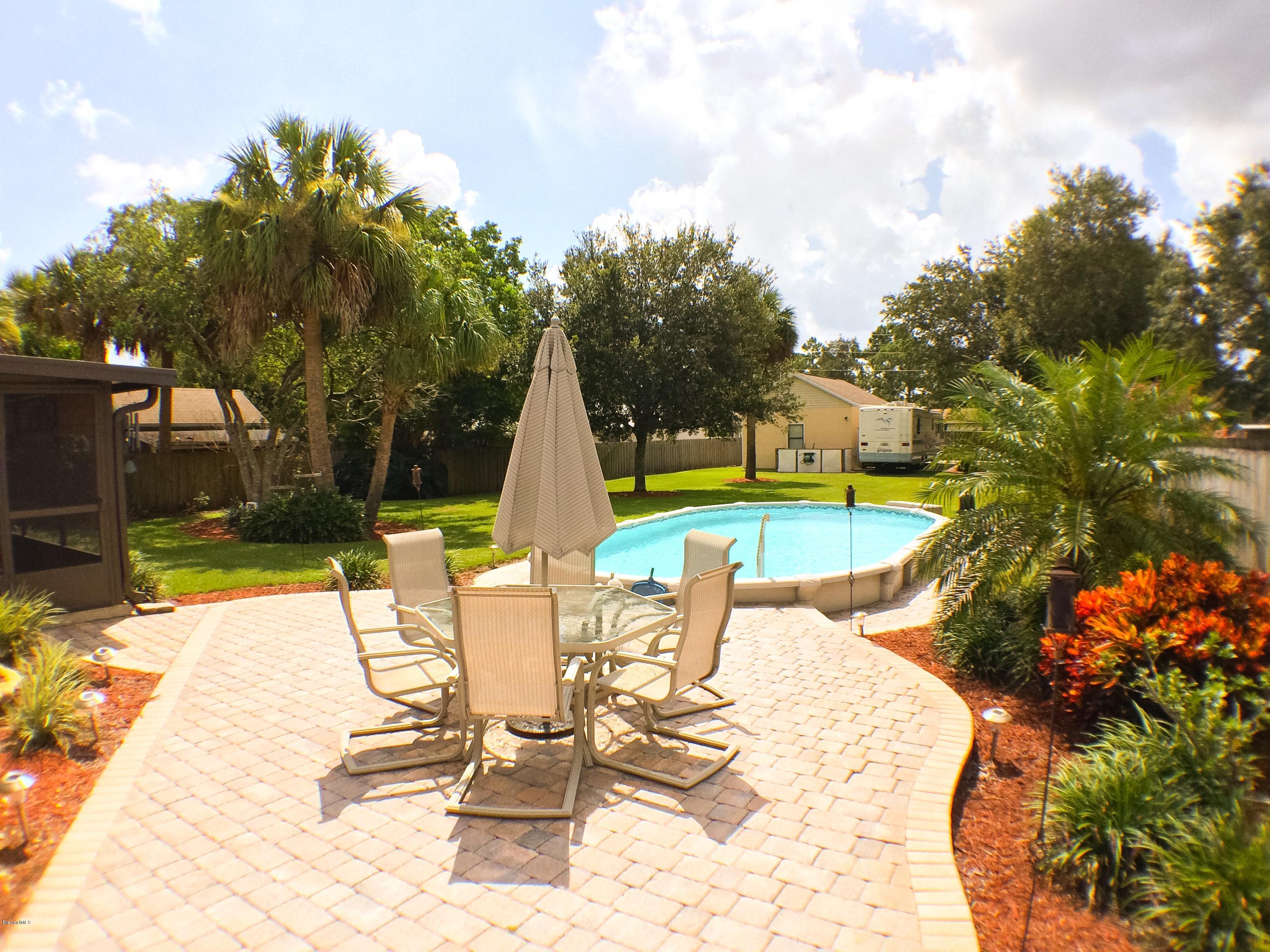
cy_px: 476
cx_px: 635
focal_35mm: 29
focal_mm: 4.15
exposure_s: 1/3165
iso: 32
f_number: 2.2
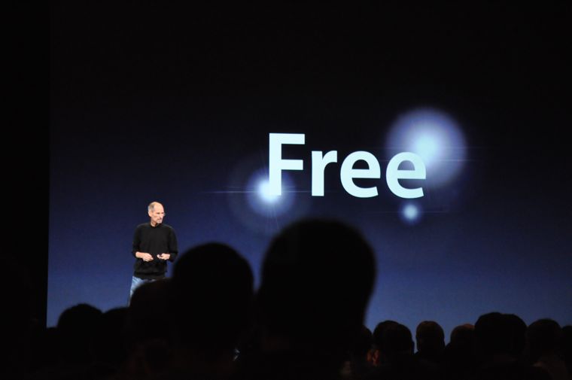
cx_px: 286
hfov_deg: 17.1
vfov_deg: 11.4
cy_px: 190
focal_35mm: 120
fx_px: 1905
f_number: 5.3
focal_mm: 80
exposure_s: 1/50
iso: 1600
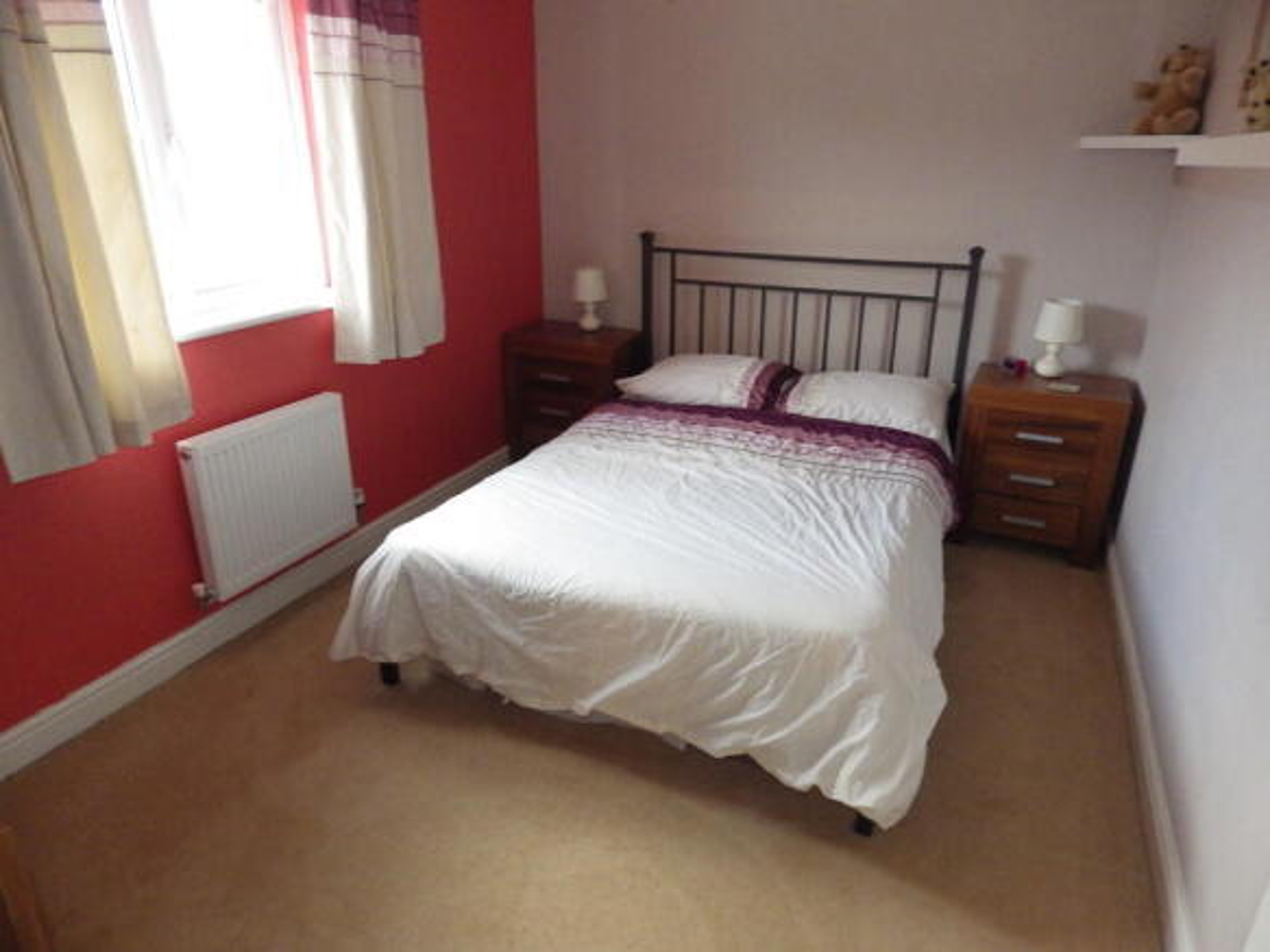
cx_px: 635
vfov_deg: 61.1
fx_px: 807
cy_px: 476
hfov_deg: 76.4
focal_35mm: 22
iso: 500
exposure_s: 1/45
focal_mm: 4
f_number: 3.1
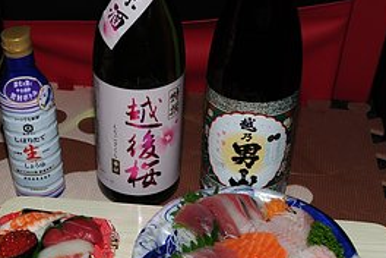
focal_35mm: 68
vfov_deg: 19.9
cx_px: 127
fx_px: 729
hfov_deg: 29.4
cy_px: 197
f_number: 5.6
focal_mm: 35
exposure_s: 1/60
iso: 200
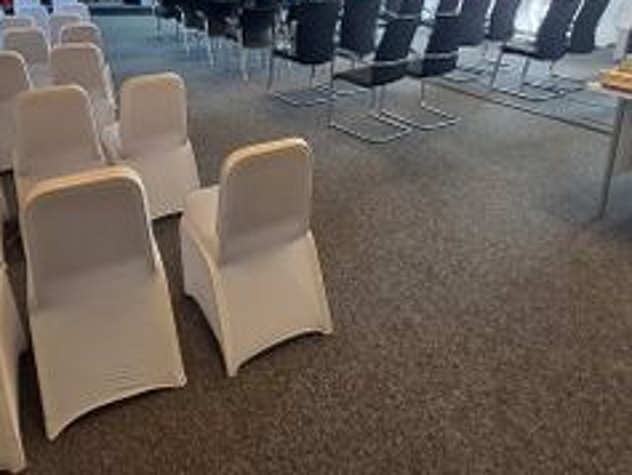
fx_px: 493
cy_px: 107
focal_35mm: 27
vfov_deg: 48.9
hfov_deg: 65.3
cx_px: 315
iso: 80
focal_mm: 1.64
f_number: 2.2
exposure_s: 1/50
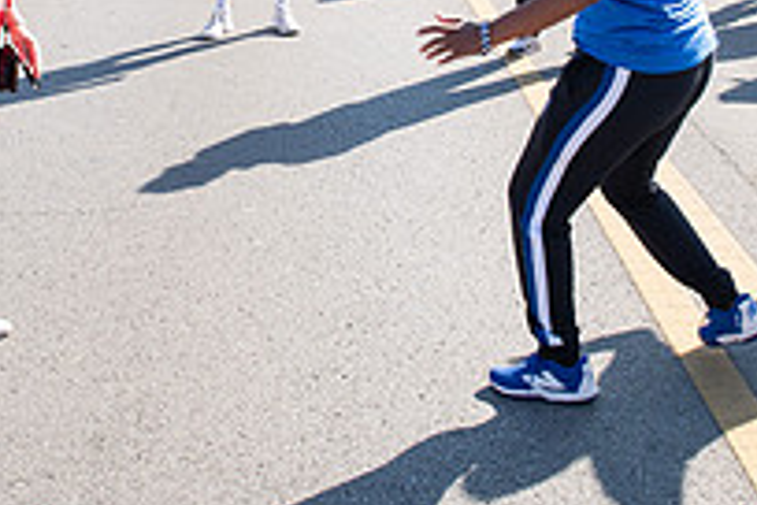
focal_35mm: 71
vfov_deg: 18.5
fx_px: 1493
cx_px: 301
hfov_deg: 28.4
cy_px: -41
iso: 250
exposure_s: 1/200
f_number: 8
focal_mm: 24
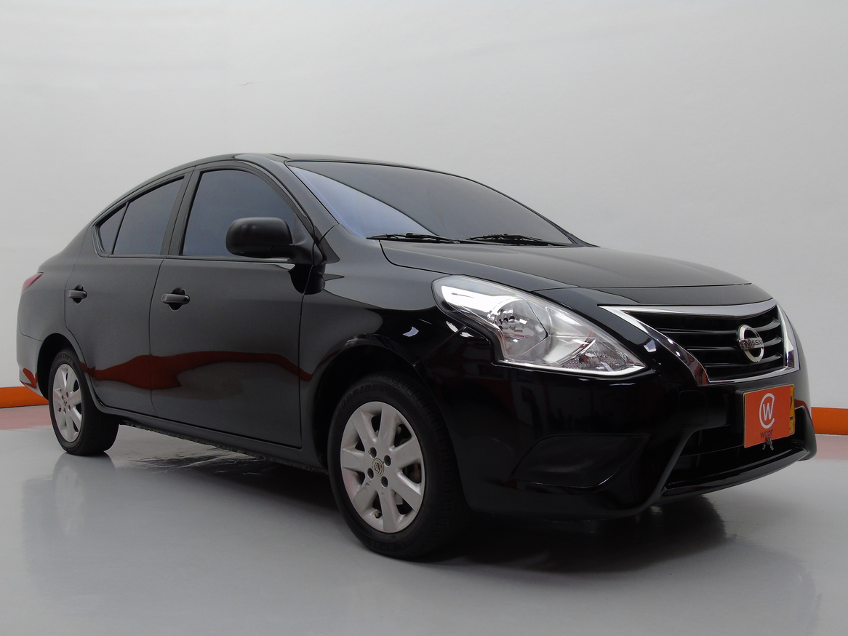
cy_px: 321
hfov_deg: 52.6
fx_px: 857
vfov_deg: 40.7
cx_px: 420
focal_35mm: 35
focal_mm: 6.1
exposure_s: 1/30
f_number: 3.8
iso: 100
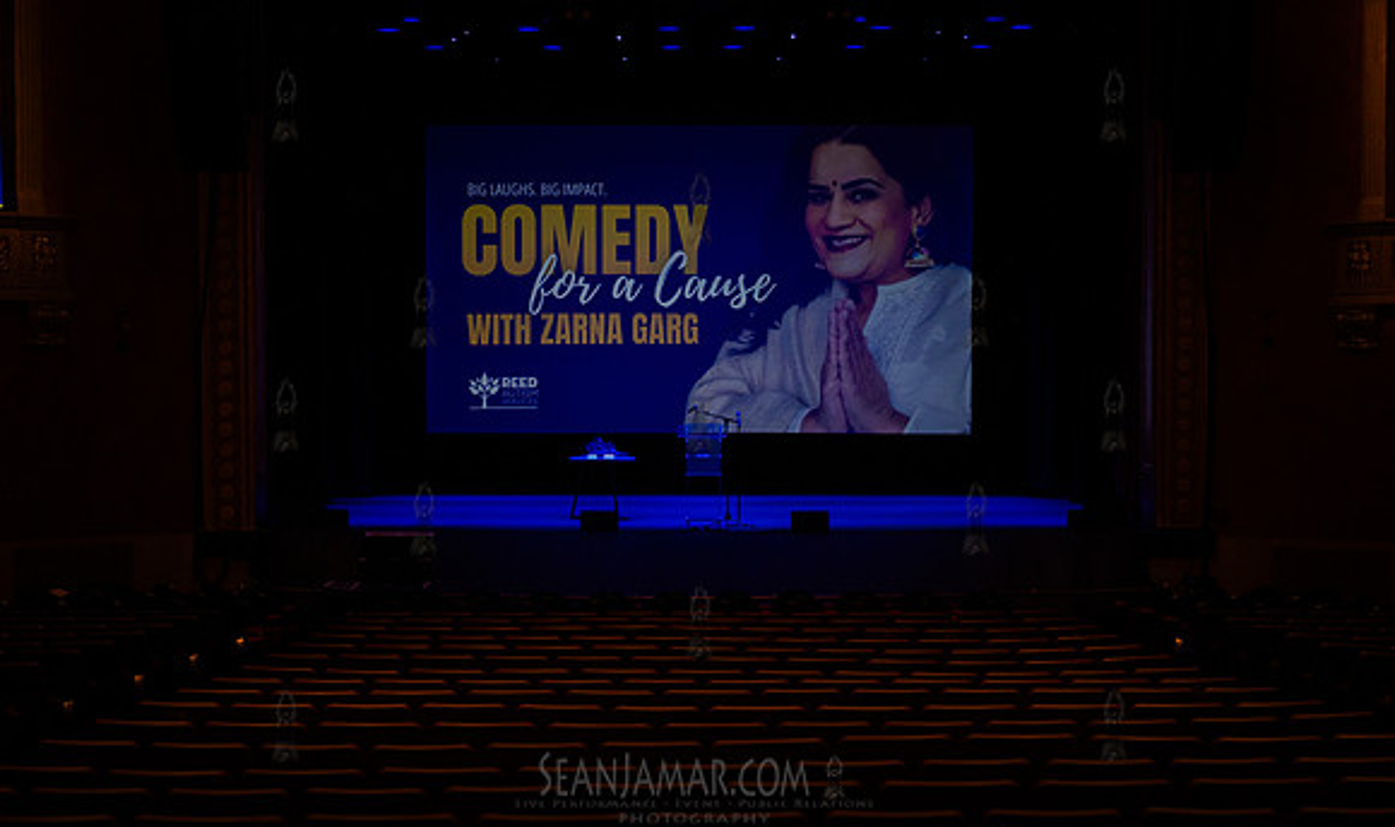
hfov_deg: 38.2
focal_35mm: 54
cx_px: 697
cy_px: 464
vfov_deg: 23.2
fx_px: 2014
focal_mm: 52
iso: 6400
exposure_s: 1/250
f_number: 4
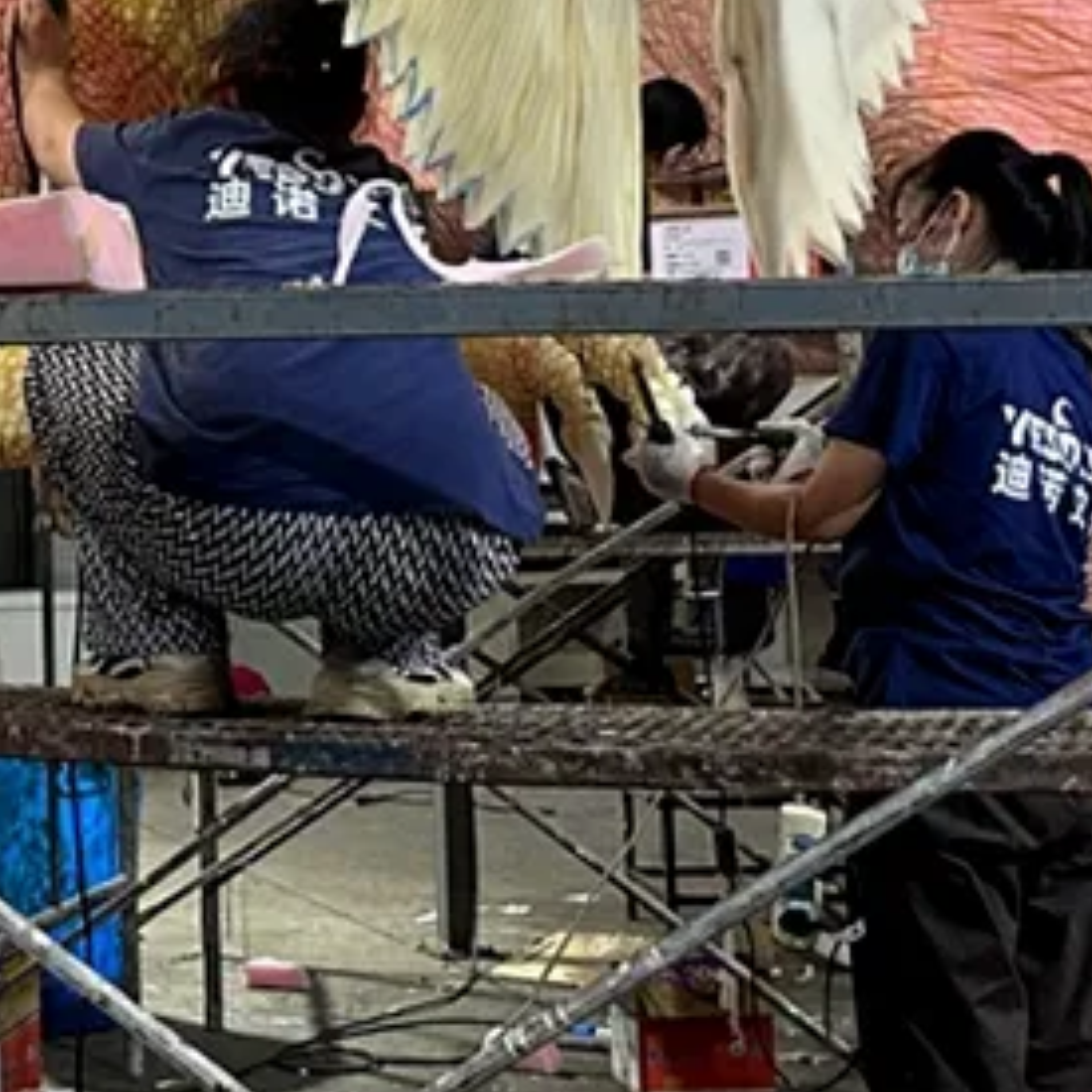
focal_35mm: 77
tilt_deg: +3.8
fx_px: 2748
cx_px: 266
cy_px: 179
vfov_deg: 22.1
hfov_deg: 22.3
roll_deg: +1.2
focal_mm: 6.86
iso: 320
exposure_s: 1/50
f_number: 1.78
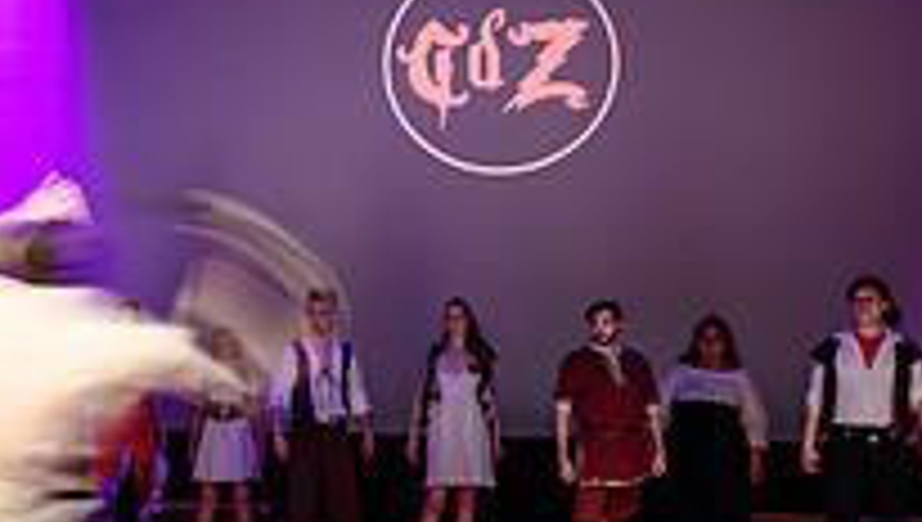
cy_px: 304
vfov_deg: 17.1
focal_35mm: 71
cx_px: 220
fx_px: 1738
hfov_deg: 29.2
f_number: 2.8
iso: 64
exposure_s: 1/5
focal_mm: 24
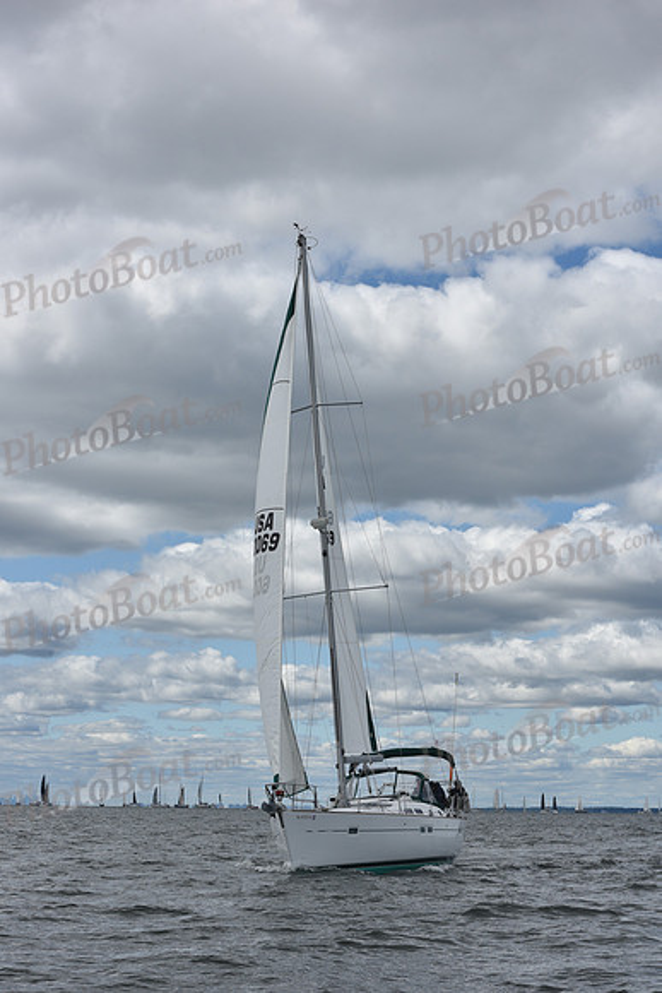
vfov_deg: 28.8
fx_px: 1930
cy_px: 496
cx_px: 331
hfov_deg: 19.5
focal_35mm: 70
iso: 250
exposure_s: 1/800
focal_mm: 70
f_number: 11
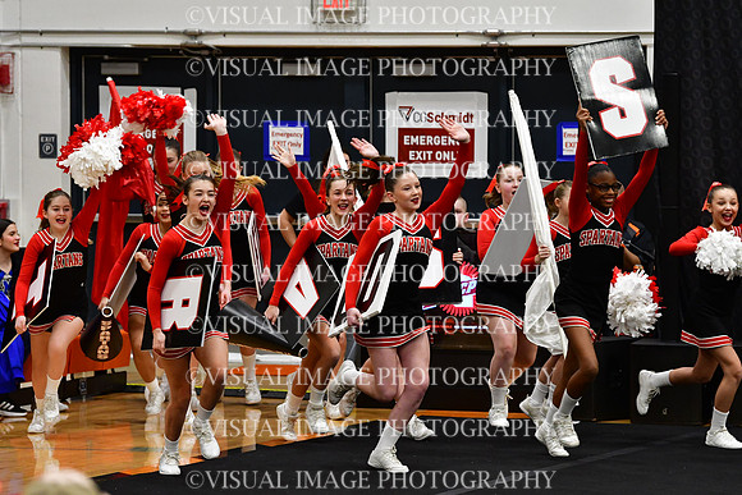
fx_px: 4329
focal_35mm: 210
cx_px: 371
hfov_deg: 9.8
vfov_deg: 6.5
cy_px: 248
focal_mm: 140
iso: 4000
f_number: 3.5
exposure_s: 1/500
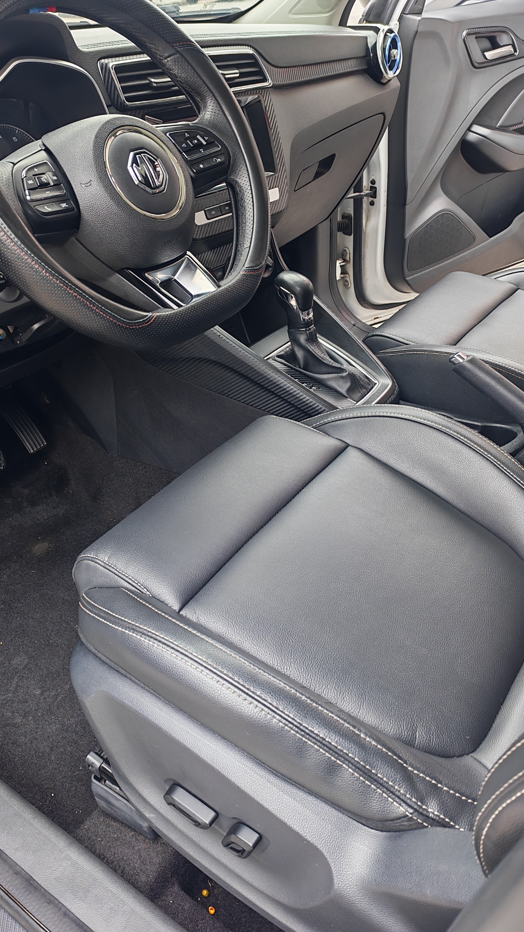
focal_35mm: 29
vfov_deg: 66.1
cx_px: 243
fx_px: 716
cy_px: 451
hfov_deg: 40.2
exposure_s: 1/100
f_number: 1.9
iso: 100
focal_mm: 6.12
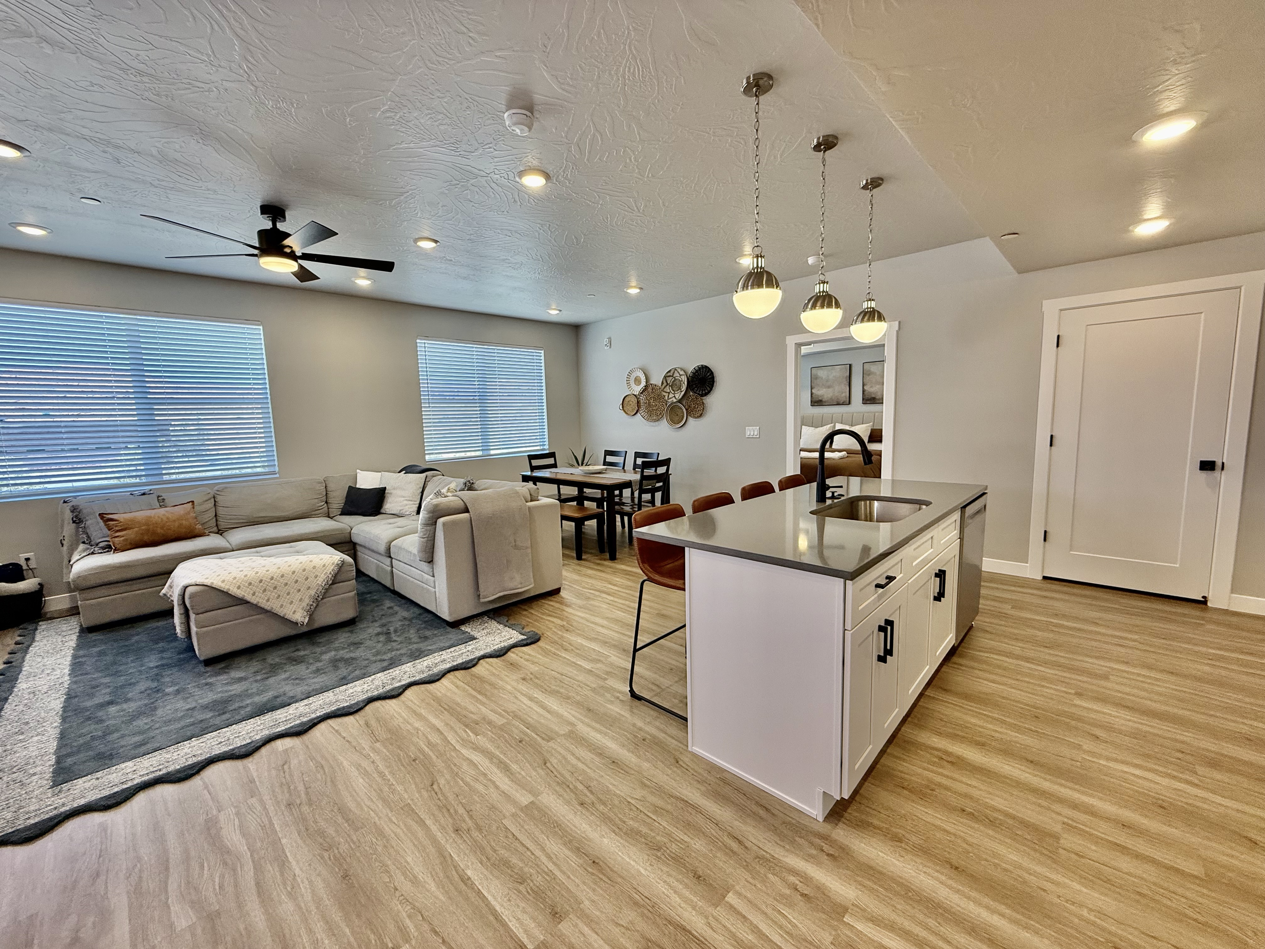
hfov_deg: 102.1
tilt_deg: -6.0
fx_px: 512
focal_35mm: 14
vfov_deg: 85.7
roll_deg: +1.3
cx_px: 632
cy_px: 474
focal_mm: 2.22
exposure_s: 1/120
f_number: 2.2
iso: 125
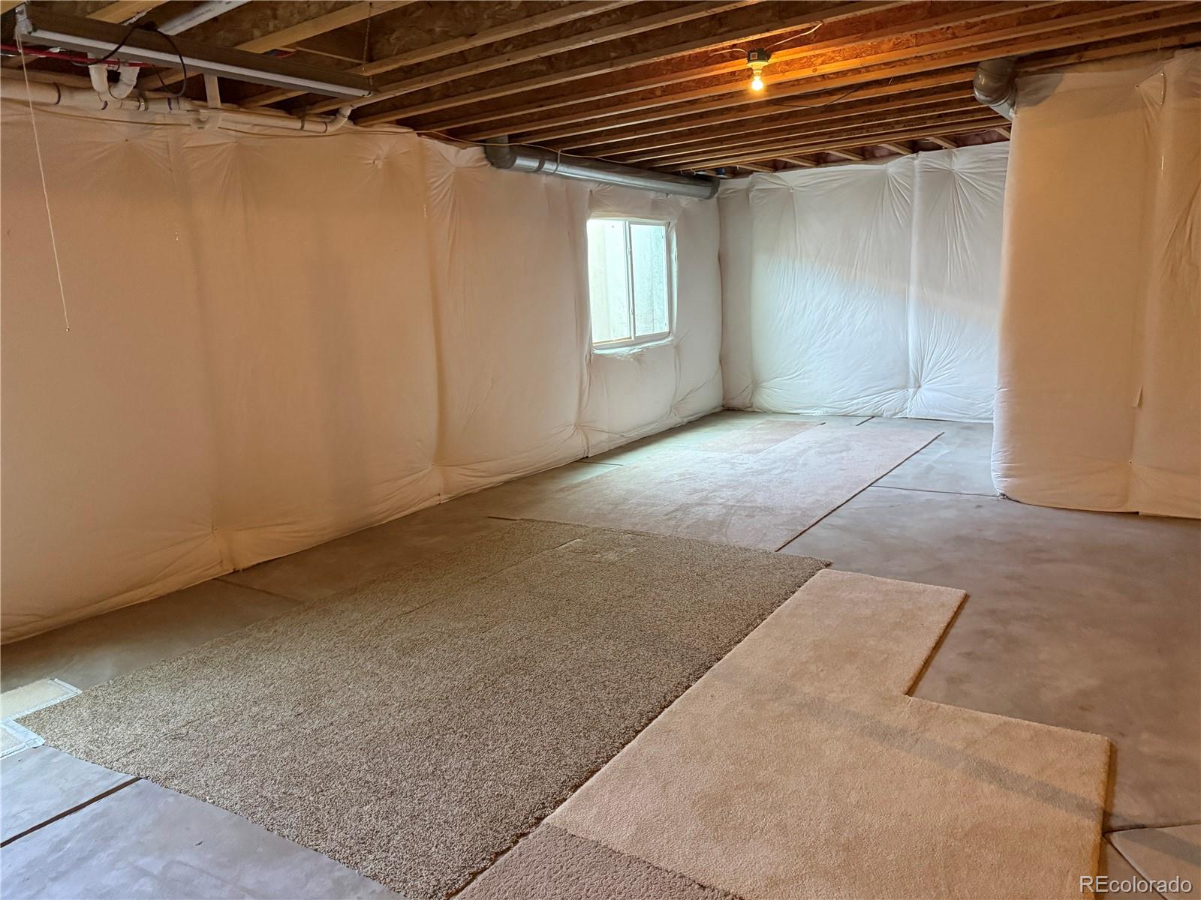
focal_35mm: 24
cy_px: 450
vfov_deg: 56.8
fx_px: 833
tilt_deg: -10.1
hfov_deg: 71.6
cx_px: 600
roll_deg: +2.2
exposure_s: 1/40
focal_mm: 6.76
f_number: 1.78
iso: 800
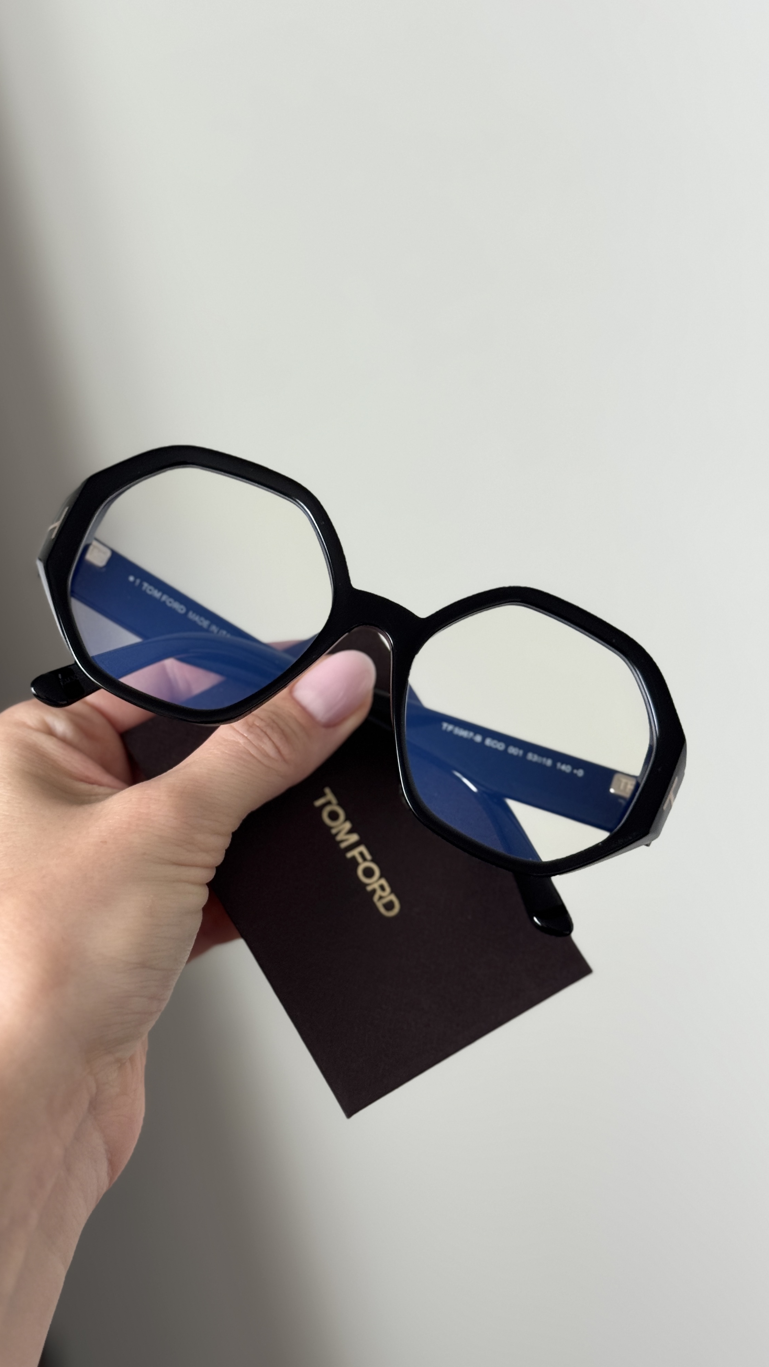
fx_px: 1921
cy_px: 680
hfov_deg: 22.6
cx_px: 308
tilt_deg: -31.8
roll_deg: +0.5
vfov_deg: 39.2
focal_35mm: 53
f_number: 1.78
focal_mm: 6.76
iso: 100
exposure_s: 1/71
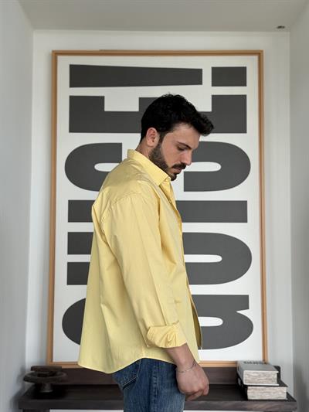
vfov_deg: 39.6
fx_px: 571
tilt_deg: +4.3
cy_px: 206
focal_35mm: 48
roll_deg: -0.4
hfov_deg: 30.3
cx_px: 154
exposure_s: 1/122
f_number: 1.78
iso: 50
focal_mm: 6.76
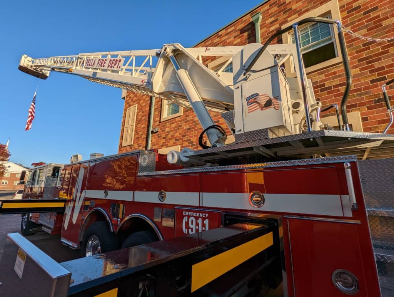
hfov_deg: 94.4
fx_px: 182
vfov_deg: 78.2
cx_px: 197
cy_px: 148
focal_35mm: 16
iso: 37
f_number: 2.2
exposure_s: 1/1256
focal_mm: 2.35
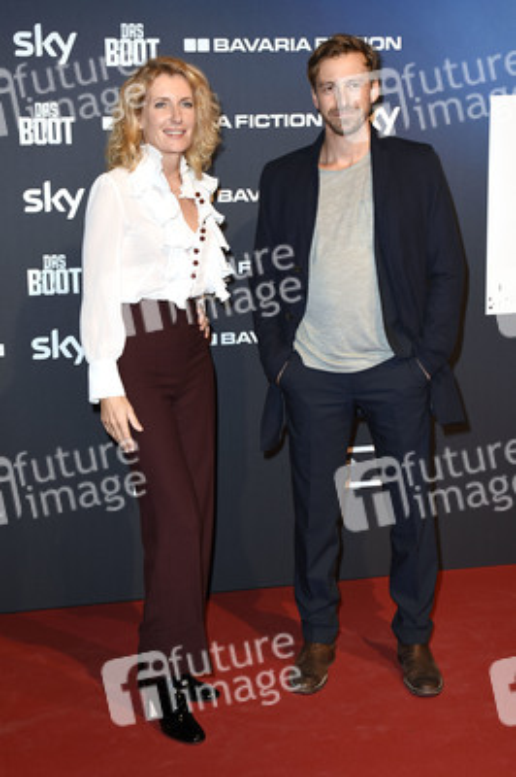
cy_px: 388
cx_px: 258
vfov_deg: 38.9
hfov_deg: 26.4
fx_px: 1098
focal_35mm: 51
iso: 500
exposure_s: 1/160
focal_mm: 34
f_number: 6.3
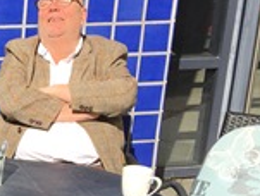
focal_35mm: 116
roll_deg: -1.2
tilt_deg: -21.8
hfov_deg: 15.7
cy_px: 196
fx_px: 873
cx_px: -120
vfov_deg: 12.7
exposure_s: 1/1672
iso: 25
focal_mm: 4.15
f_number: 2.2
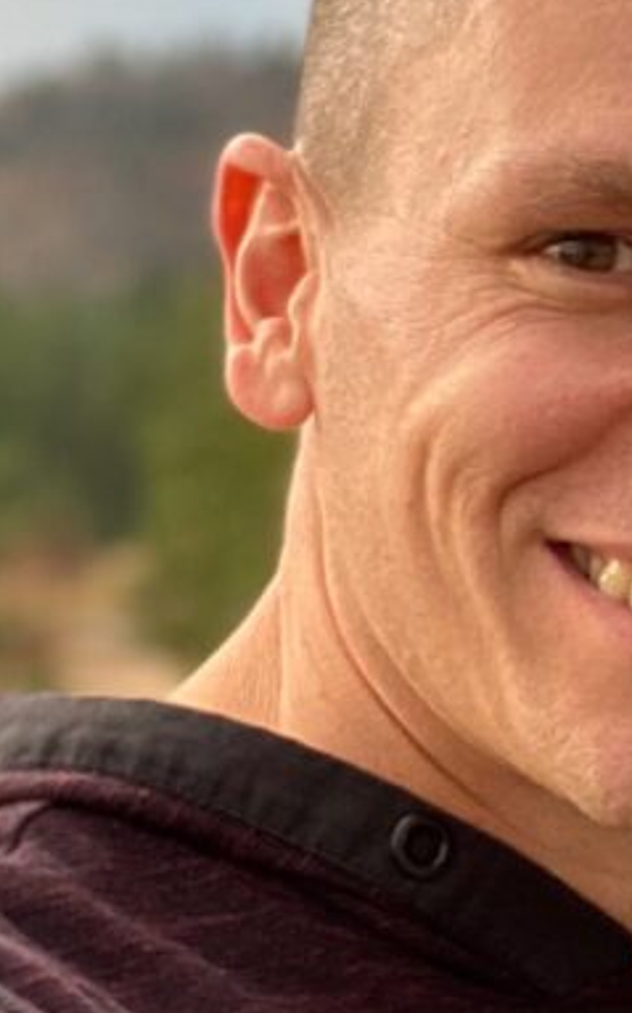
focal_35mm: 85
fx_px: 2345
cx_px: 918
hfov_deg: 14.4
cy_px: 532
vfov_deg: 24.4
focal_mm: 2.71
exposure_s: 1/122
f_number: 2.2
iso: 80
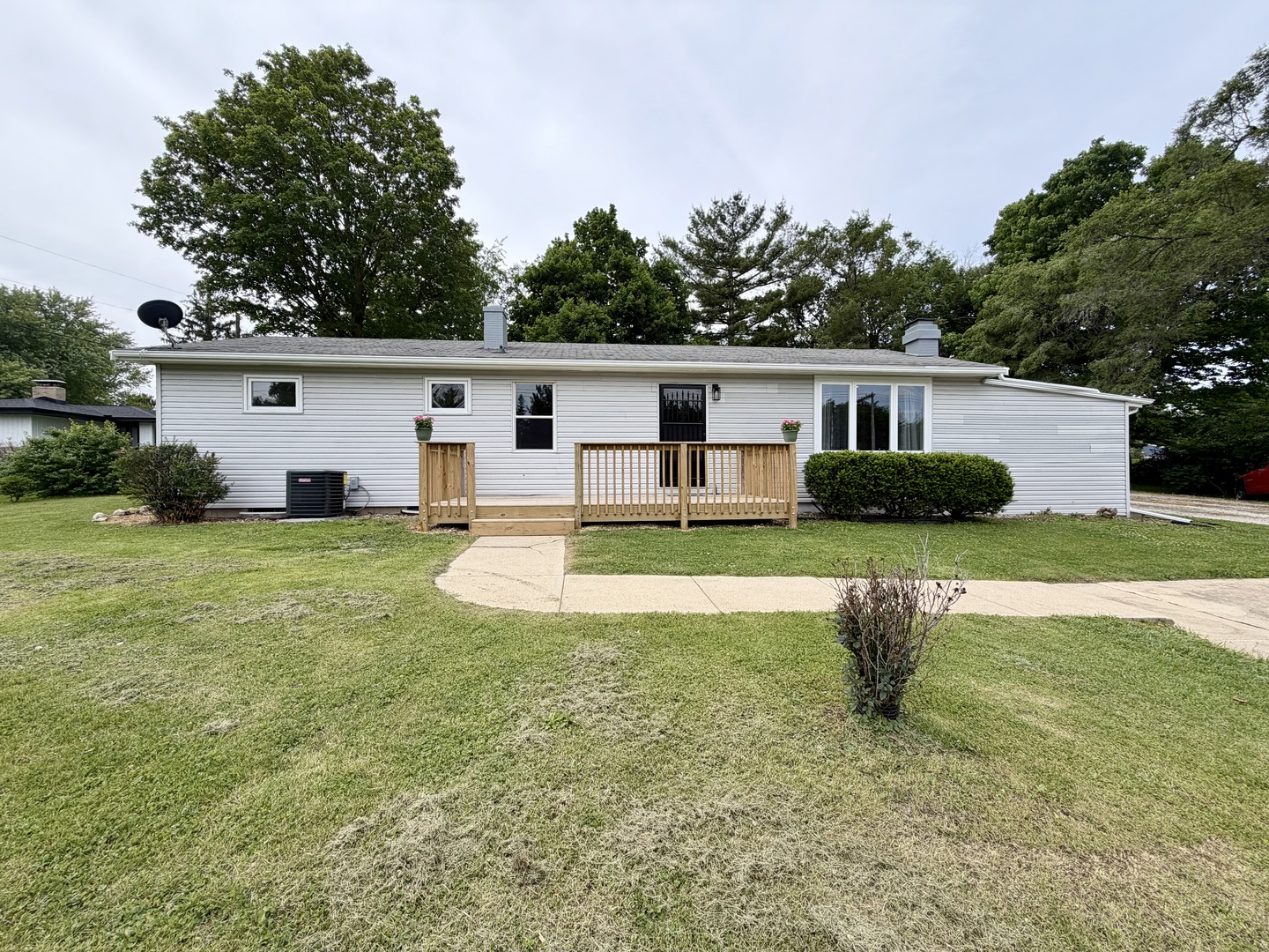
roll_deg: +0.5
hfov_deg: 102.1
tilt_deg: -0.8
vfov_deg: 85.7
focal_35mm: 14
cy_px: 476
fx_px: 513
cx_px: 634
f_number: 2.2
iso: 25
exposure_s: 1/770
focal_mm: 2.22
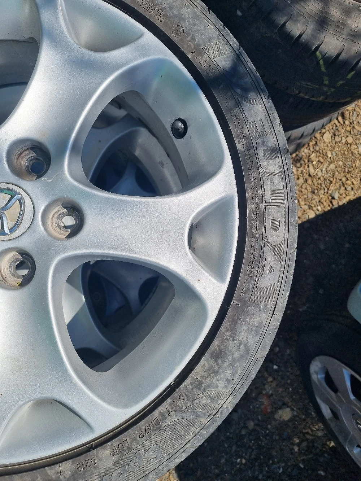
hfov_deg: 53.1
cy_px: 240
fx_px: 361
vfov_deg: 67.3
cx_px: 180
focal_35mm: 26
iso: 50
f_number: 1.8
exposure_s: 1/5000
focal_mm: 5.4
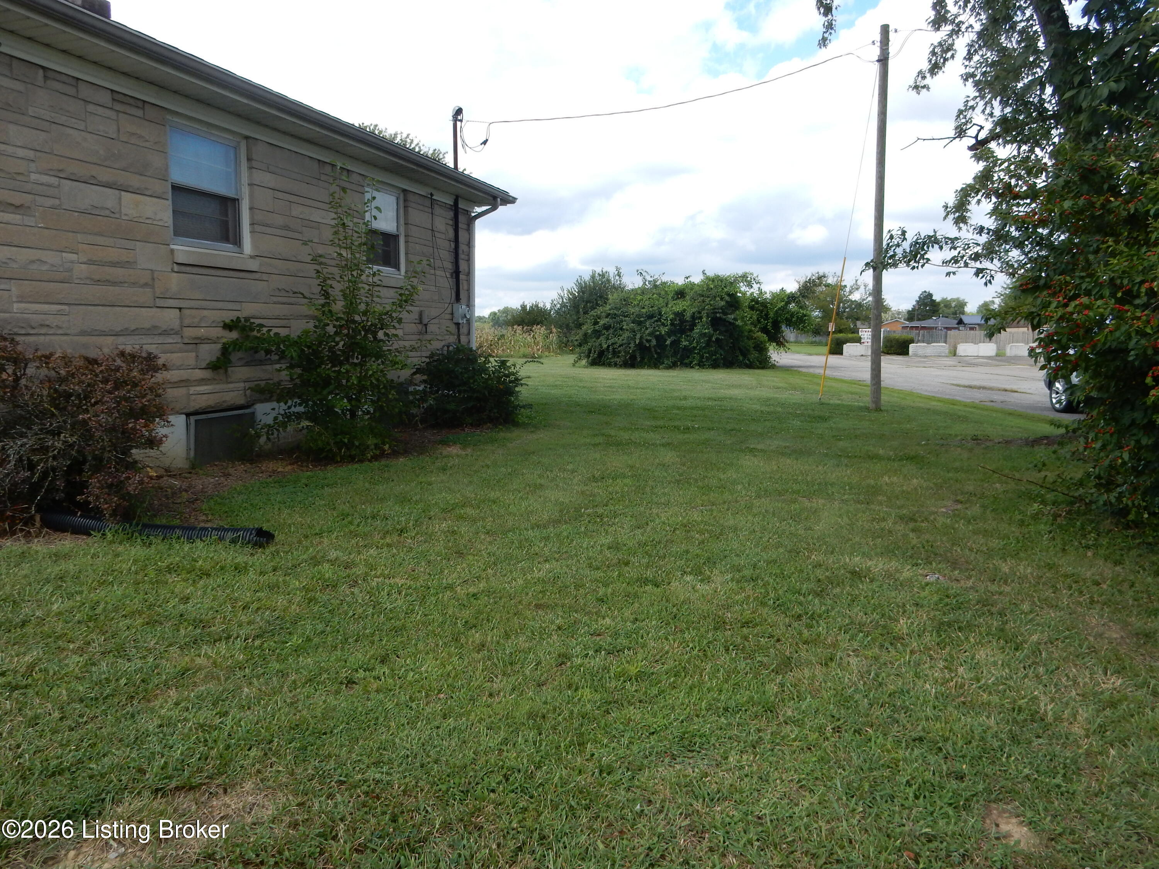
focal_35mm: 25
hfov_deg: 69.4
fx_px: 837
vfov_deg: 54.9
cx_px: 580
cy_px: 434
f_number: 3.7
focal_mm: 4.5
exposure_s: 1/800
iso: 125
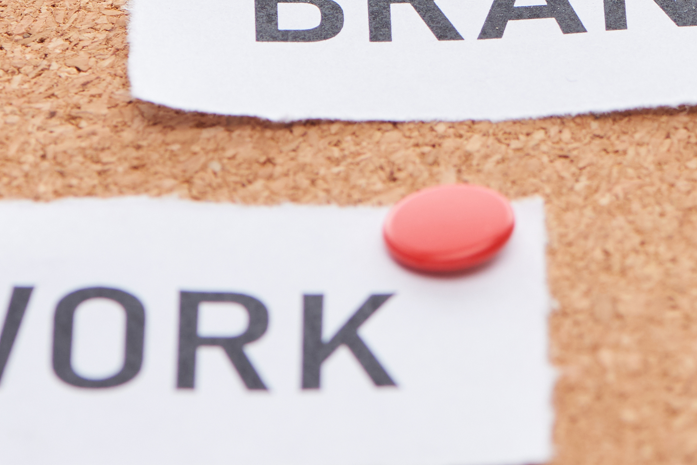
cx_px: 811
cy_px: 11
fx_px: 8232
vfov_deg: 3.2
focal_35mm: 425
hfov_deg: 4.8
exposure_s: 1/160
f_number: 9
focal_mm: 105
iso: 200
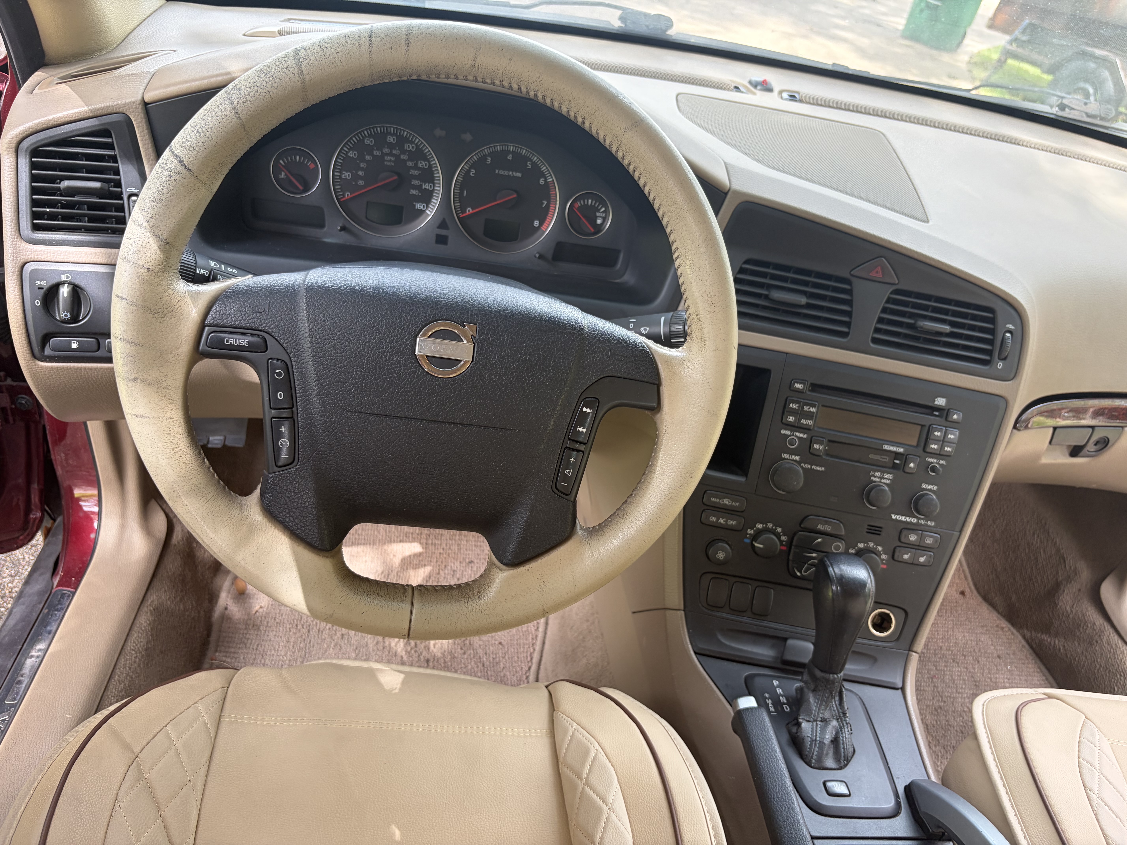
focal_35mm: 26
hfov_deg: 67.3
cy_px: 422
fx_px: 846
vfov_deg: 53.1
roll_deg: -13.9
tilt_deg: -33.7
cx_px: 564
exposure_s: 1/122
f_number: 1.6
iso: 64
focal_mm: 5.96
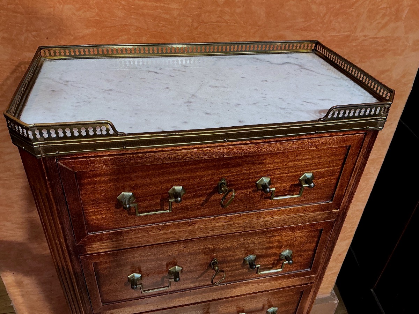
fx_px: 351
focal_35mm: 29
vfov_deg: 48.2
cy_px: 157
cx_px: 210
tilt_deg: -35.3
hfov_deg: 61.7
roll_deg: -3.7
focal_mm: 3
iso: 80
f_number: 1.8
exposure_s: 1/50
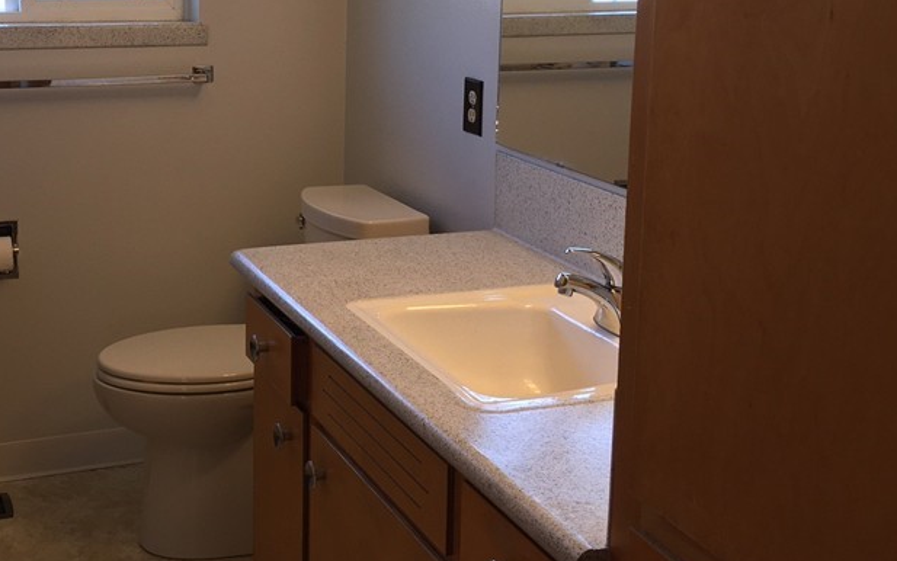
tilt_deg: -11.3
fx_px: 1247
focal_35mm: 51
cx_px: 252
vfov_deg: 25.1
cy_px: 158
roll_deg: -1.5
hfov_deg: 38.8
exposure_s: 1/40
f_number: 2.2
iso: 32
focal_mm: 4.15
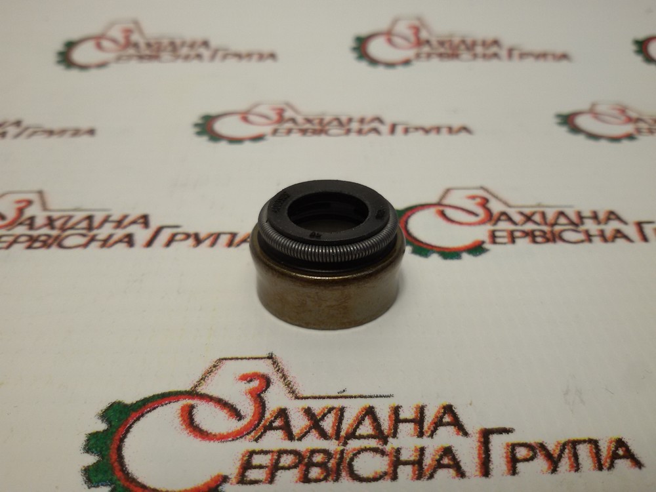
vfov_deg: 45.4
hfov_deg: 58.4
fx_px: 587
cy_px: 246
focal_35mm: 31
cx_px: 328
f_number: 2.4
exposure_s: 1/100
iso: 50
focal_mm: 2.93
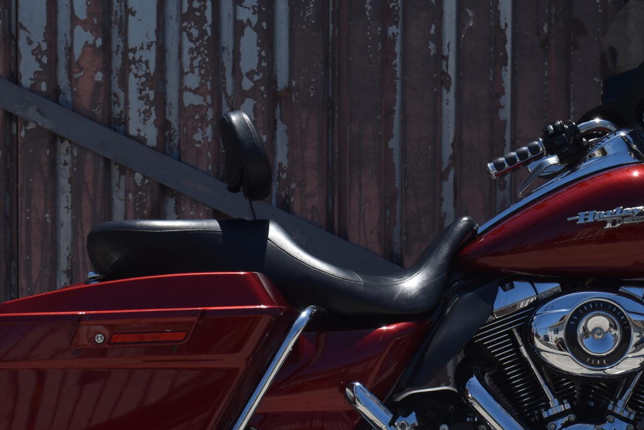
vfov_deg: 12.9
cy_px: 260
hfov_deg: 19.1
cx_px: 478
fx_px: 1897
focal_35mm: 106
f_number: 10
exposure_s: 1/400
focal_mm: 35
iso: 100
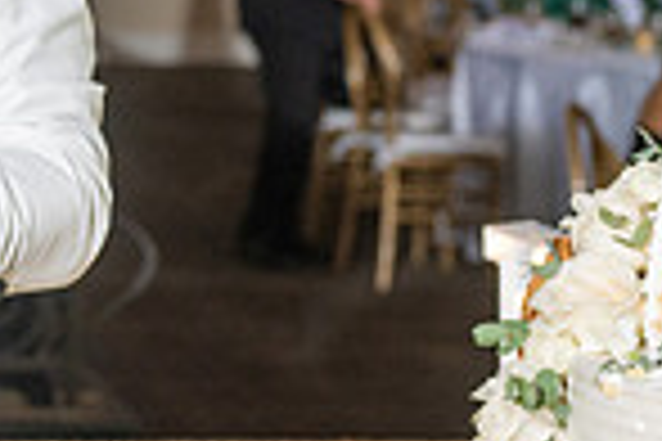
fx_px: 3622
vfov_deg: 6.9
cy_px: -56
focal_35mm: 197
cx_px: -572
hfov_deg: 9.8
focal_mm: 50
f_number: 4
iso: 800
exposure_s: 1/160
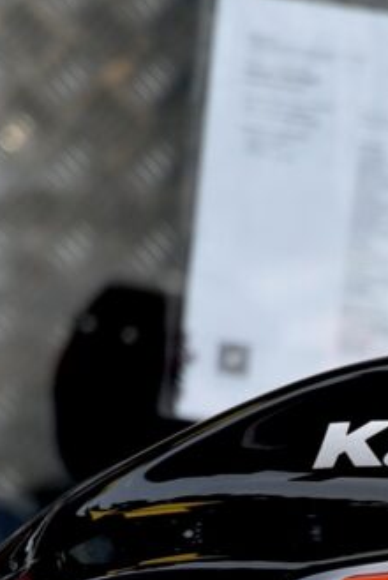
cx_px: 1343
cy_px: 1305
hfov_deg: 2.5
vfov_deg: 3.7
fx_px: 8792
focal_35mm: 545
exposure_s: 1/100
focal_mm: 70
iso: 100
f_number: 5
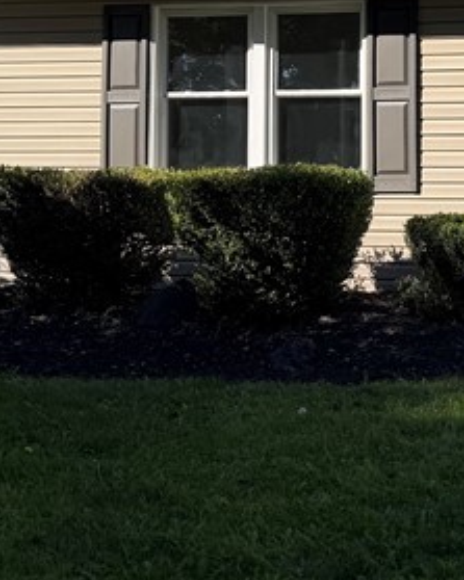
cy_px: 48
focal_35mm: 86
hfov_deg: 16.9
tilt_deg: +3.6
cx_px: 587
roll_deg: +0.3
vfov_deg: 21.7
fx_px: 1477
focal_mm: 6.76
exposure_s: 1/2801
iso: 80
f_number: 1.78
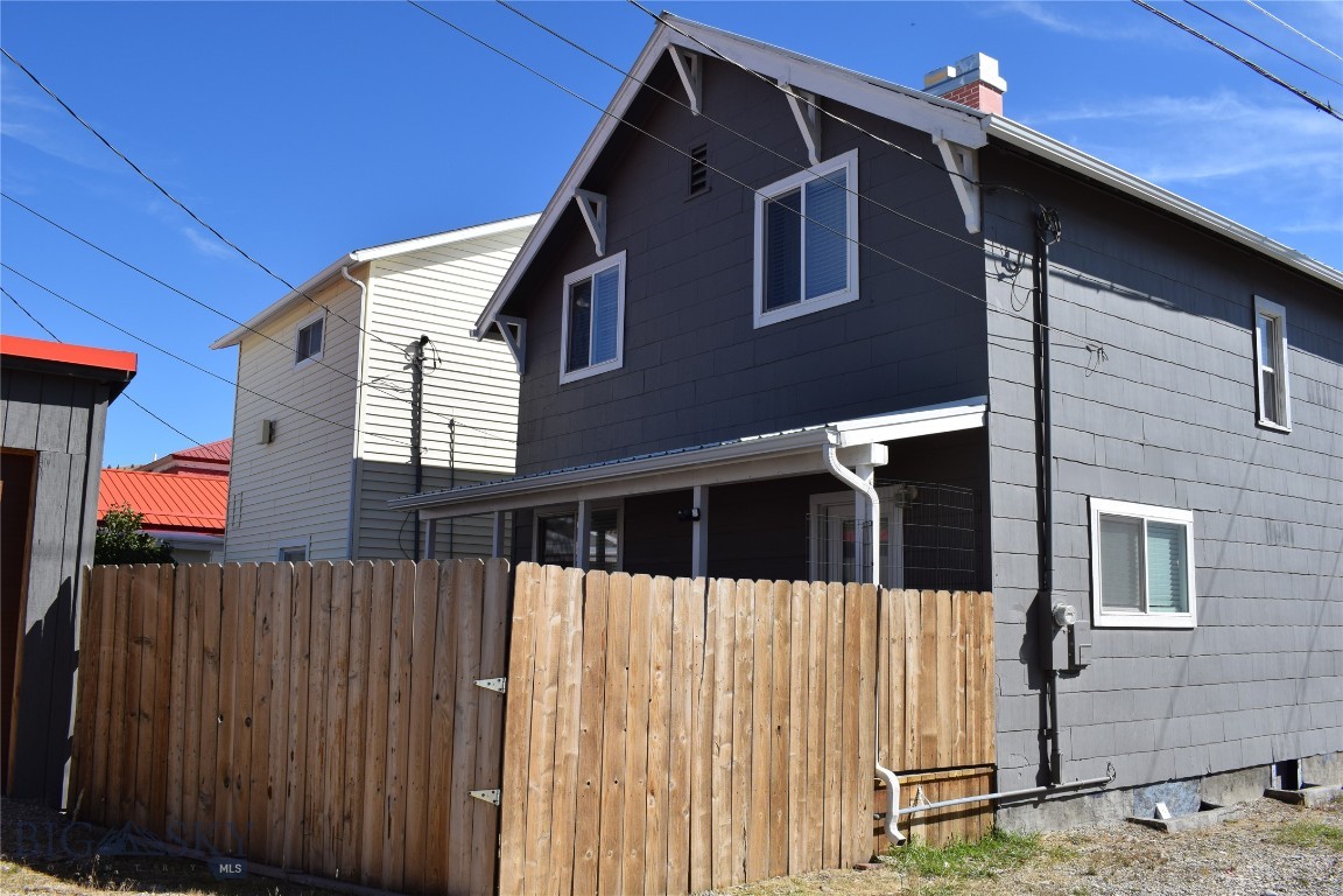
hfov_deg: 61.9
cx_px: 672
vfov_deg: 43.6
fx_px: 1119
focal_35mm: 30
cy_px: 448
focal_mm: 20
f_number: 10
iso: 200
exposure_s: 1/400
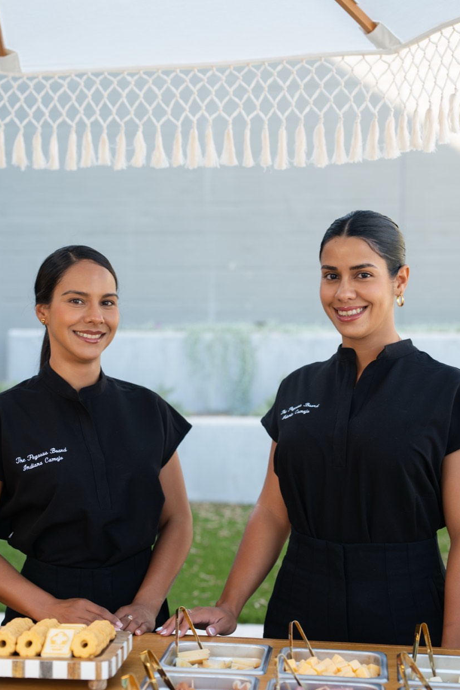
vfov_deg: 35.1
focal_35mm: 57
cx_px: 221
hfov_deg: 23.8
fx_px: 1093
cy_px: 331
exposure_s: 1/200
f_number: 2.2
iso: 80
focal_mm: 44
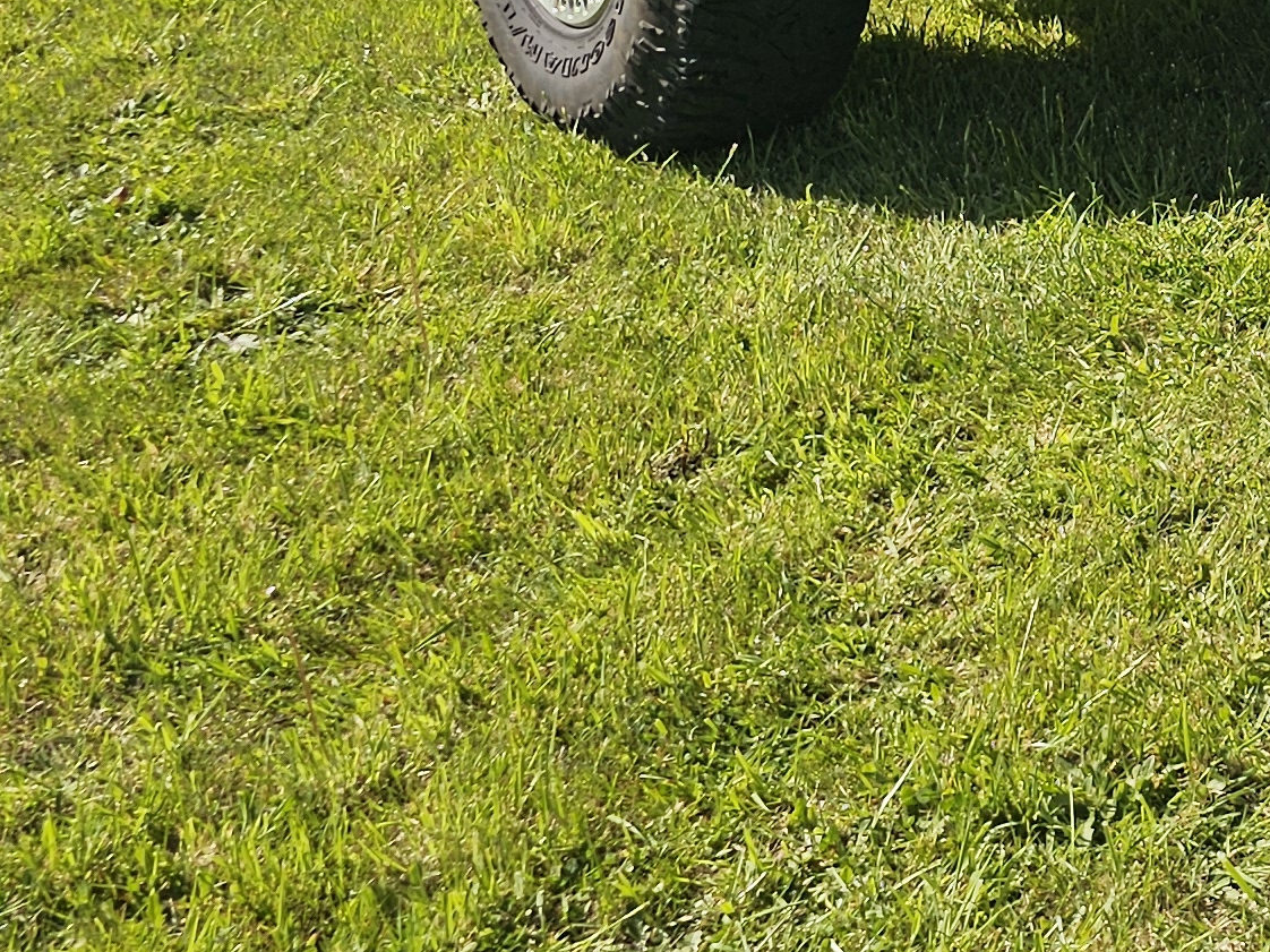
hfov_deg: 20.1
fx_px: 3008
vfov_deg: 16.9
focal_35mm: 82
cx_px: 1965
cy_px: -314
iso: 10
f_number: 1.7
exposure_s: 1/556
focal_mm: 6.3
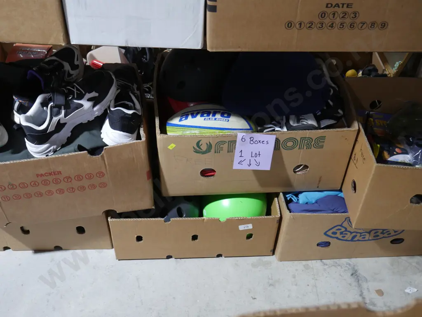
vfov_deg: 37.8
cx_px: 211
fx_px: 463
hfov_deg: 49.0
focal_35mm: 38
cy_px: 158
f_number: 4.1
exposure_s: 1/60
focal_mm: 19
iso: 1000
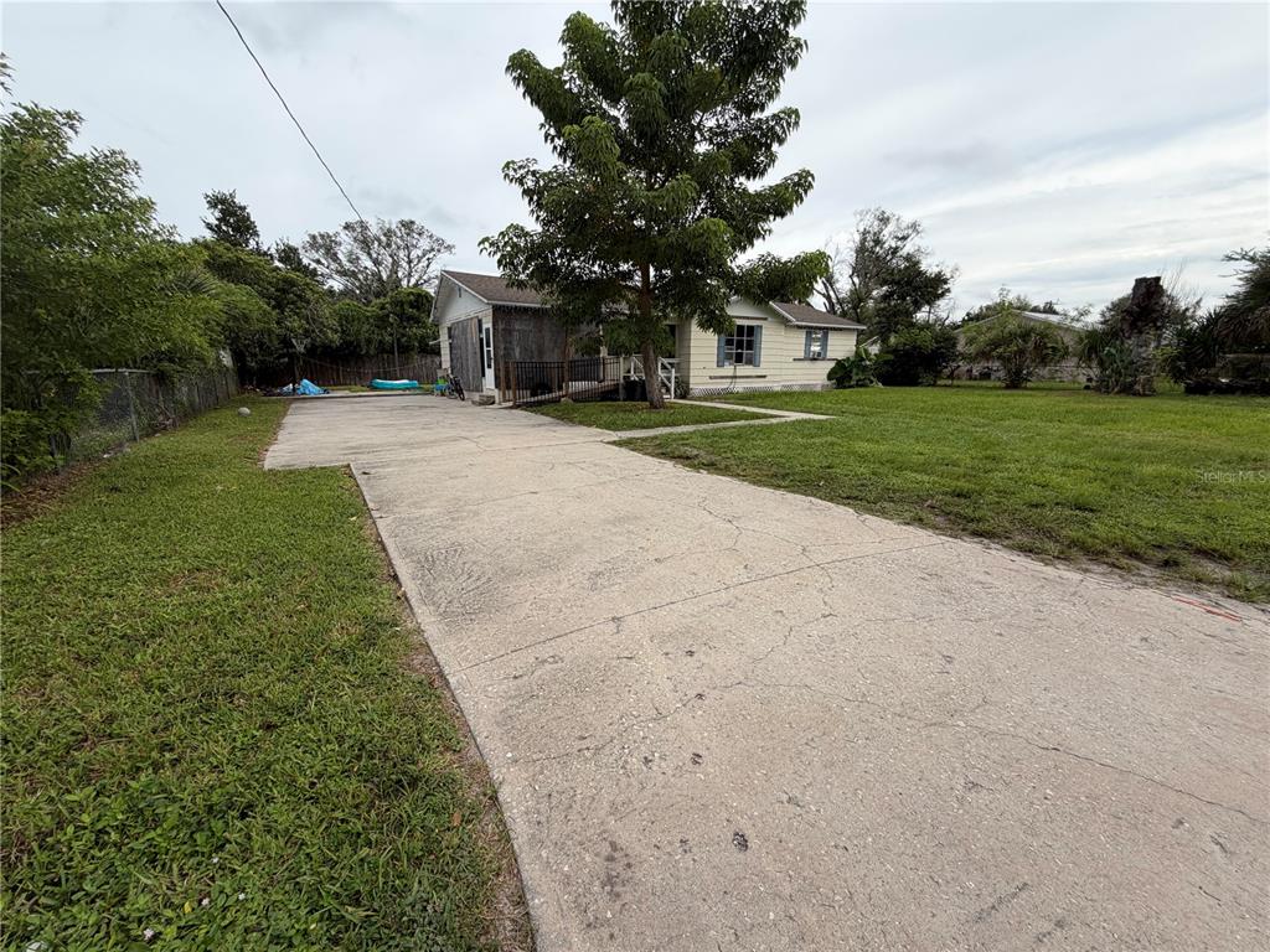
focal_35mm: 14
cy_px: 476
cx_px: 635
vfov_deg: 85.7
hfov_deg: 102.1
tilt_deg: -11.3
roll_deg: +0.4
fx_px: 514
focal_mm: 2.22
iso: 25
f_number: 2.2
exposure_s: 1/770
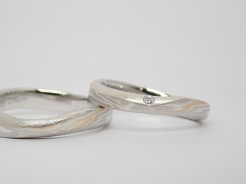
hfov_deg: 20.0
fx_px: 696
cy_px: 110
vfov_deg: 15.1
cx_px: 92
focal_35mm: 98
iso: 200
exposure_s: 1/100
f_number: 4.1
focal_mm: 13.65
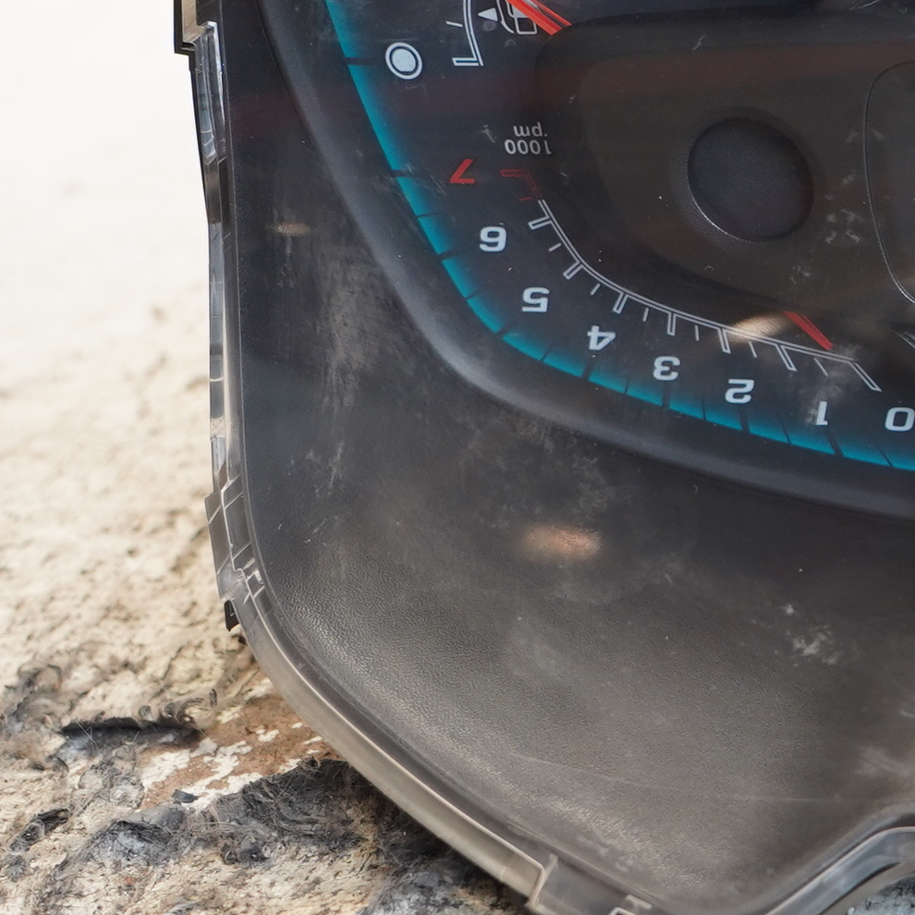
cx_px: 1243
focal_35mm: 80
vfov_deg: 21.7
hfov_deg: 19.6
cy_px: 448
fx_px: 2392
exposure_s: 1/60
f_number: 4
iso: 500
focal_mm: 21
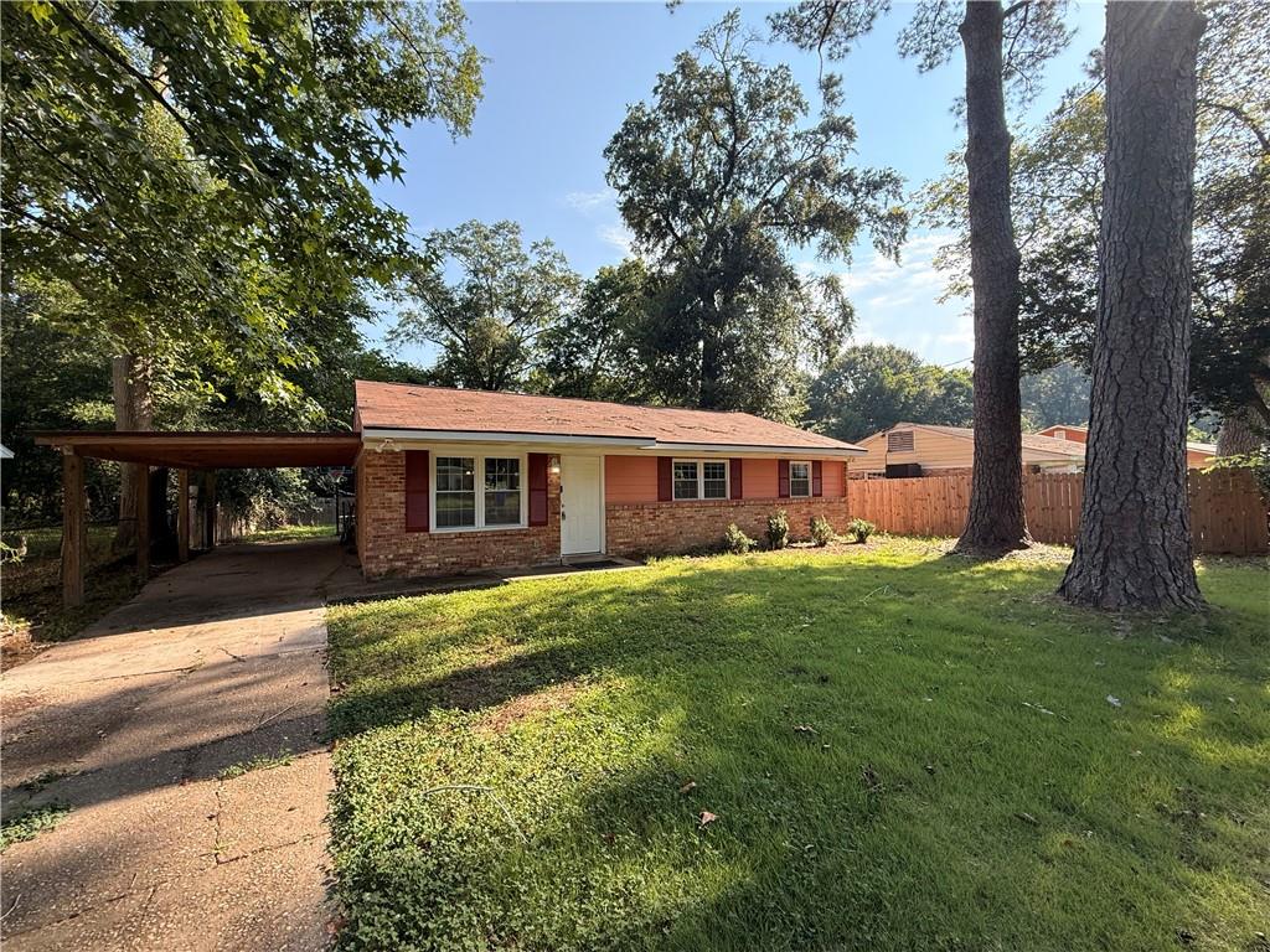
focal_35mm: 14
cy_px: 476
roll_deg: +0.8
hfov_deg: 102.1
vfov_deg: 85.7
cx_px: 635
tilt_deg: +2.2
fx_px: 514
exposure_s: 1/564
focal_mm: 2.22
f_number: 2.2
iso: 64
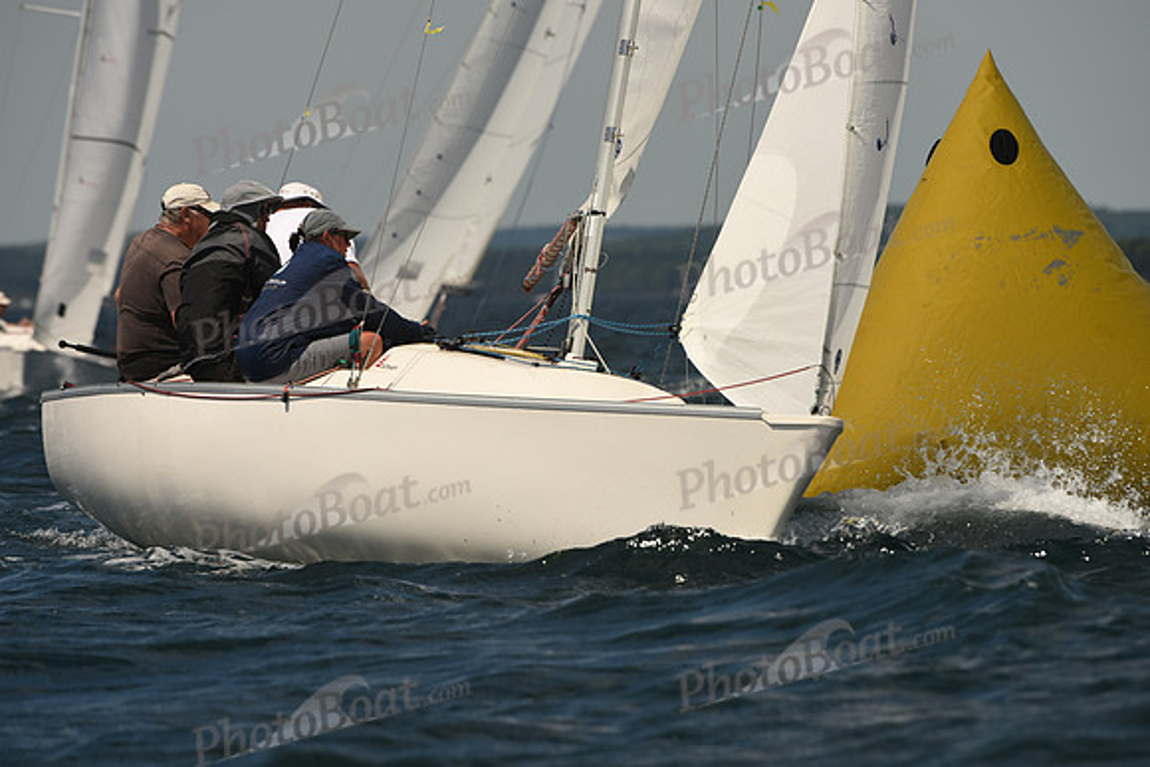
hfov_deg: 5.2
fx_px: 12780
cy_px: 384
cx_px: 575
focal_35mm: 400
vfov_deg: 3.4
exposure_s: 1/1000
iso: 250
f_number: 8
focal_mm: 400
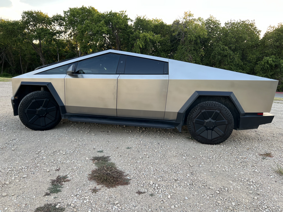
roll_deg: -1.6
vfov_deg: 53.1
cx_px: 142
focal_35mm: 26
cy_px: 106
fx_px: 213
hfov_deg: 67.3
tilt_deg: -10.4
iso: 40
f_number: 1.5
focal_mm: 5.7
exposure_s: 1/121
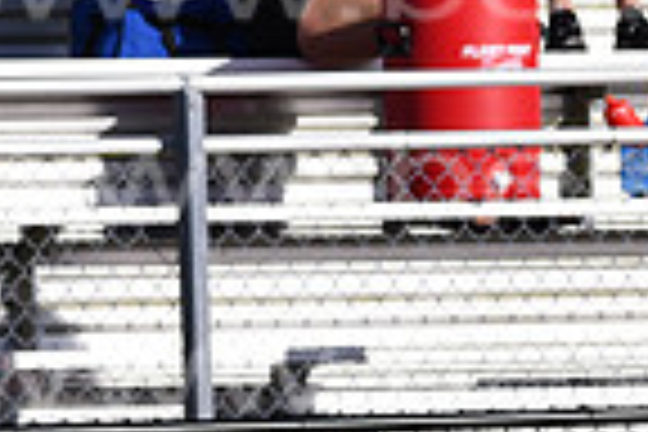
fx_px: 32631
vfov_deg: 0.8
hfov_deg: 1.1
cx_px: 990
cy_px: 677
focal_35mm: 1813
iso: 320
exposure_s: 1/4000
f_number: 5.6
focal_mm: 300
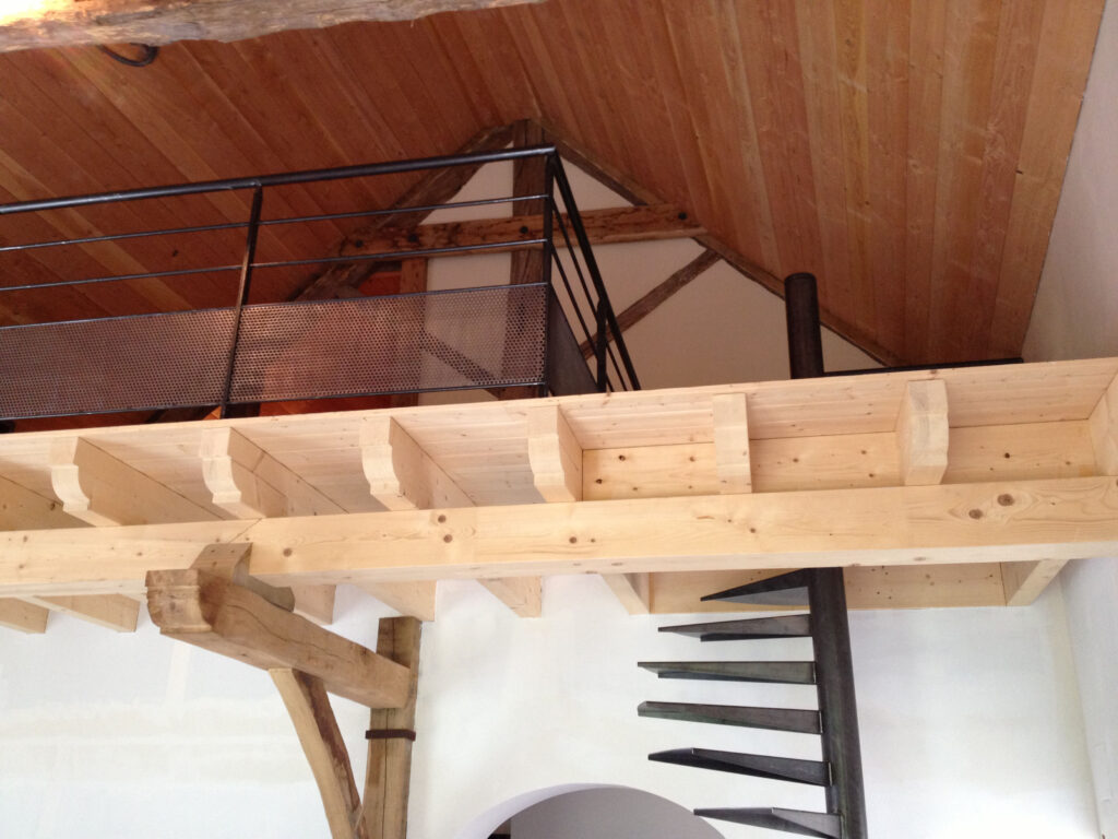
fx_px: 1130
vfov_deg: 40.7
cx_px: 559
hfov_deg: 52.6
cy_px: 420
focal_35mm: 35
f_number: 2.4
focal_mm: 4.28
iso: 125
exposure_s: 1/20
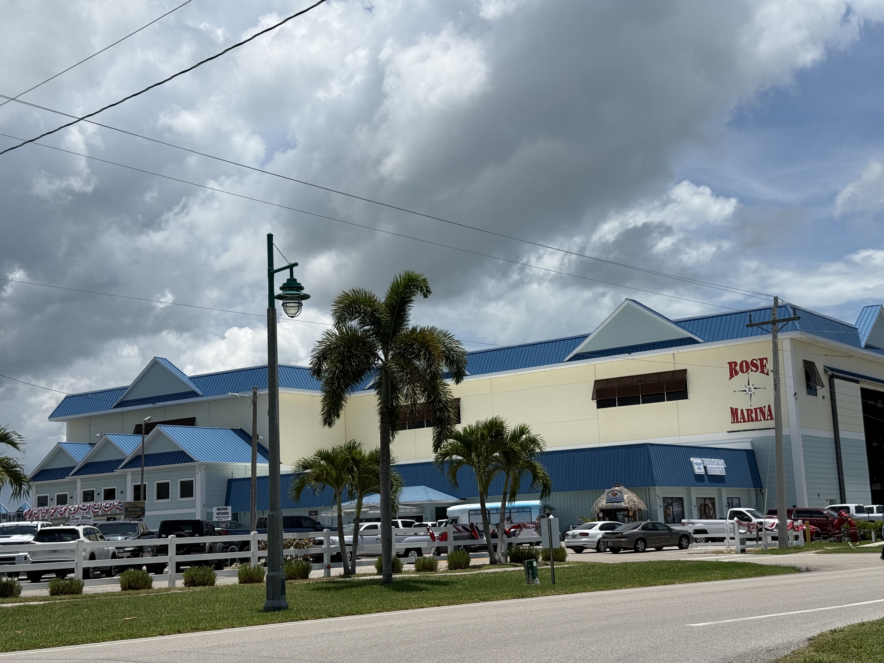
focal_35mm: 48
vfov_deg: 30.3
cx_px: 442
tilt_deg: +9.8
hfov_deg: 39.7
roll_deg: +2.1
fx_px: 1226
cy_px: 332
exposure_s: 1/11364
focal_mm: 6.76
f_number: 1.78
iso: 64
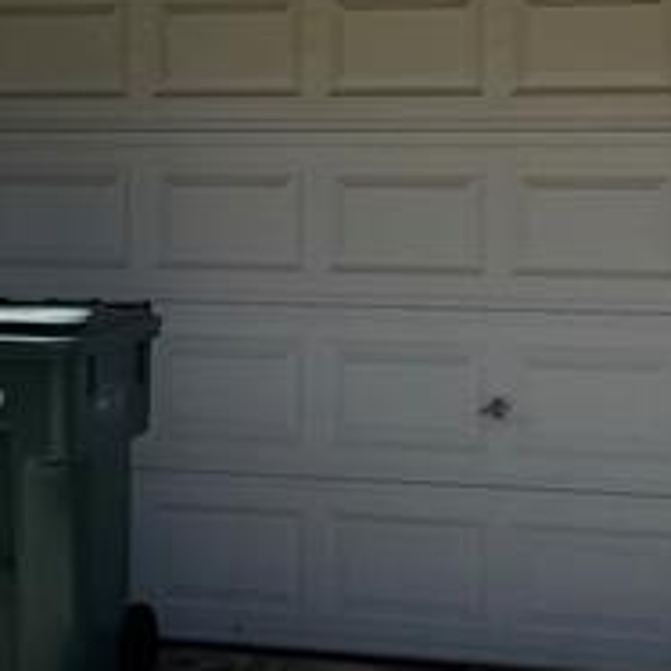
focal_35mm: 116
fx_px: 2544
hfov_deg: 15.0
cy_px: 298
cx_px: 344
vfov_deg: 15.0
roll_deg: -0.3
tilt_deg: -5.6
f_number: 1.78
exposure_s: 1/3759
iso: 80
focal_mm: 6.76
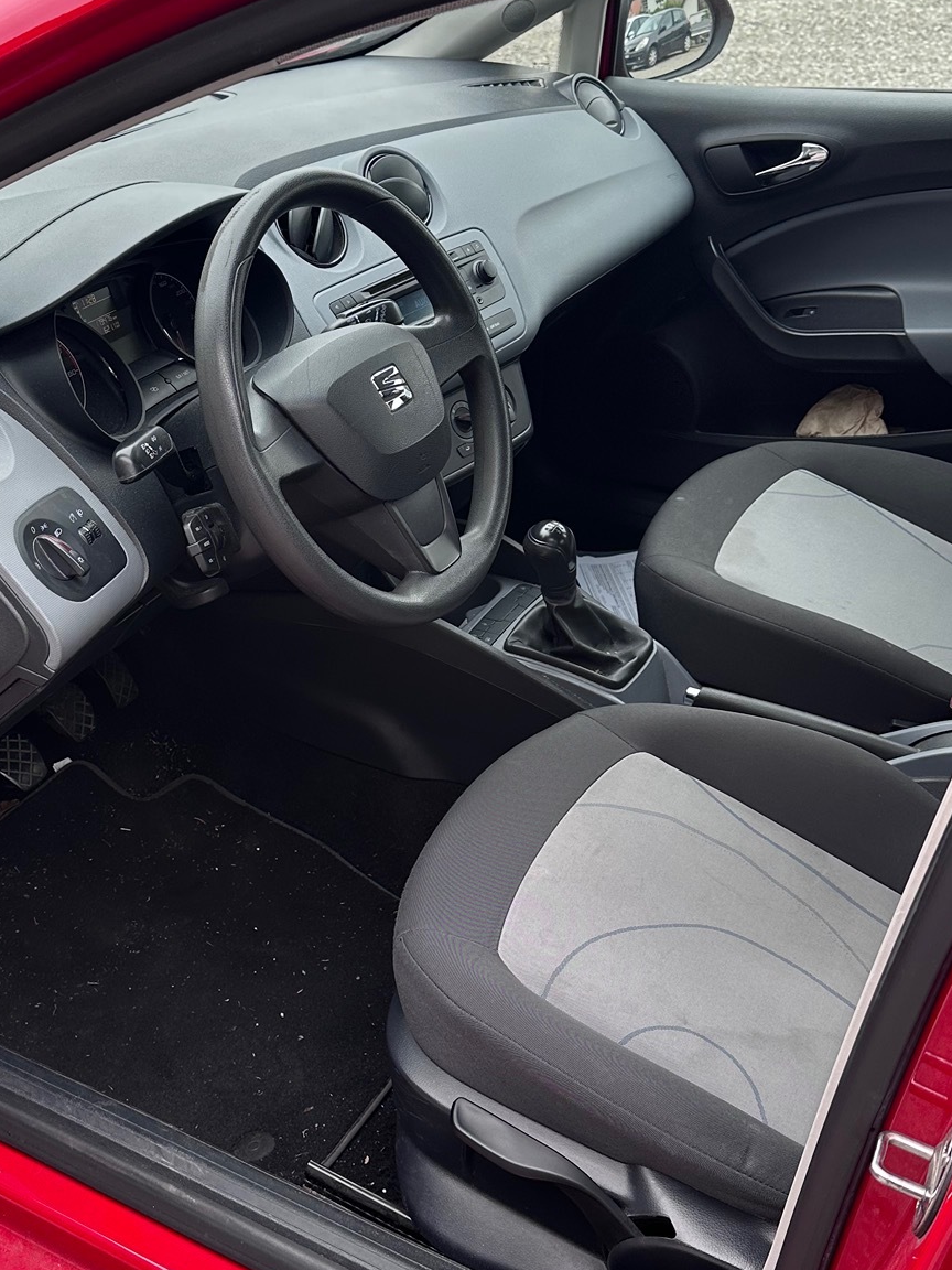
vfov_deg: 44.8
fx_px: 1540
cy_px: 609
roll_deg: +1.4
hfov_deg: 34.1
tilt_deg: -31.7
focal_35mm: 42
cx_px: 333
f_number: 1.78
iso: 64
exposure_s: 1/139
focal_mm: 6.86
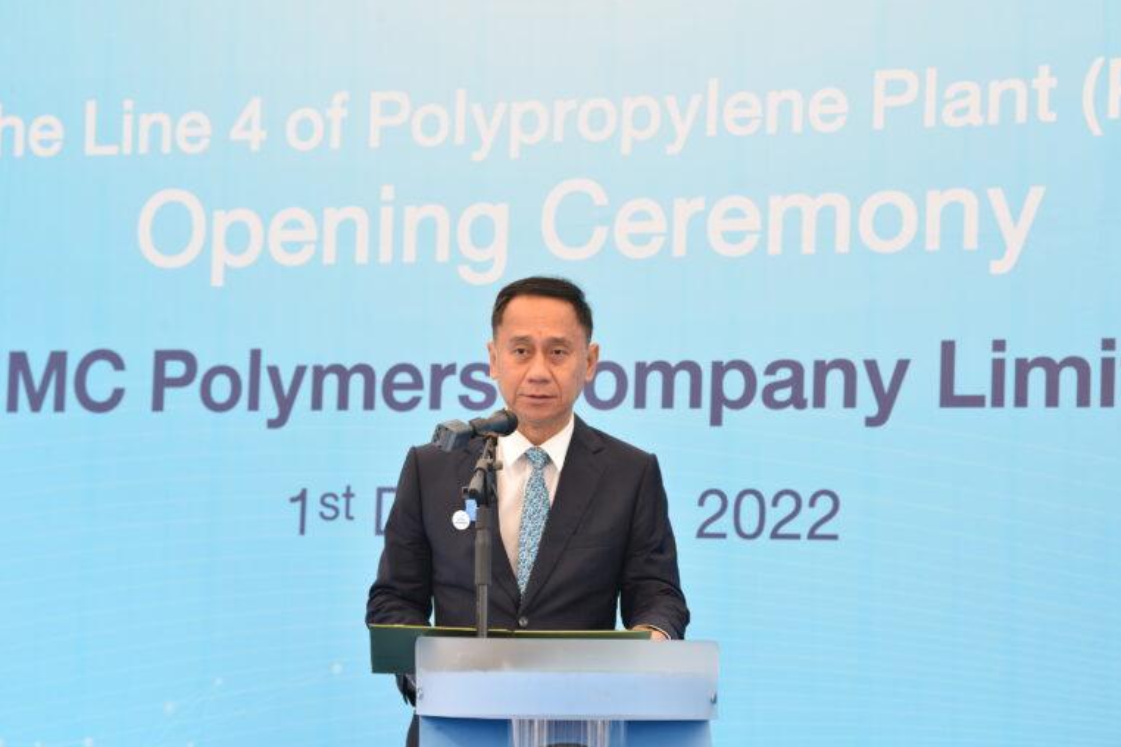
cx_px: 563
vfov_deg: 11.1
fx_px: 3830
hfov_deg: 16.7
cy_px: 373
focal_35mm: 123
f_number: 6.3
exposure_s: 1/200
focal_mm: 122
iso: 800
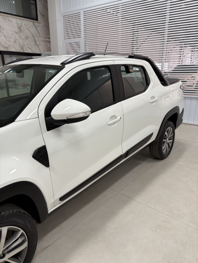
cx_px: 99
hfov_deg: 53.1
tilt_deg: -16.7
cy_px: 132
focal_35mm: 26
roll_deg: +0.6
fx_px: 198
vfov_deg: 67.3
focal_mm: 5.96
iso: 125
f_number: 1.6
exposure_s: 1/120
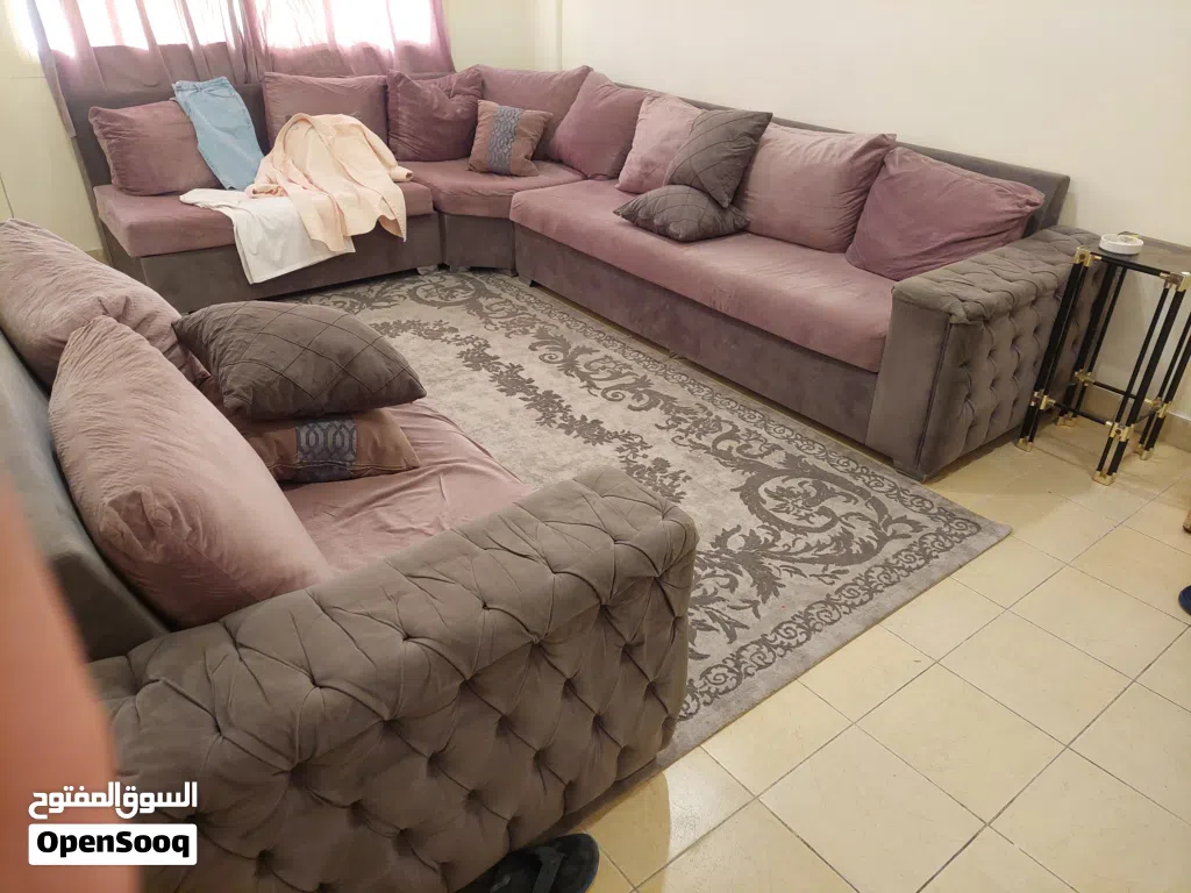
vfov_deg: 54.9
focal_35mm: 25
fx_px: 860
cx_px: 596
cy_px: 446
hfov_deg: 69.4
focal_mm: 5.23
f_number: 1.8
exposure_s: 1/50
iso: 400
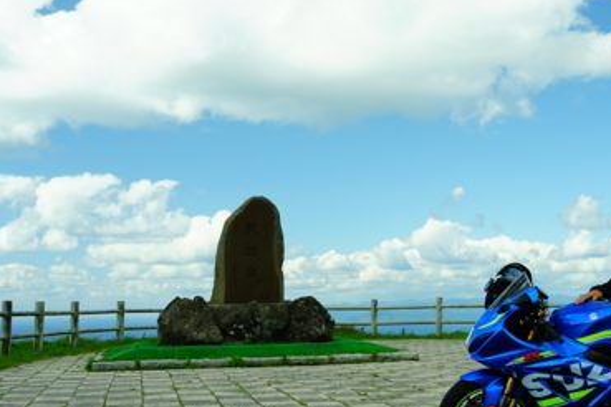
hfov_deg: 37.6
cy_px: 170
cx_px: 422
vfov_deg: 26.0
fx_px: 882
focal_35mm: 52
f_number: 8
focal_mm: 24
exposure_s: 1/100
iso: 100
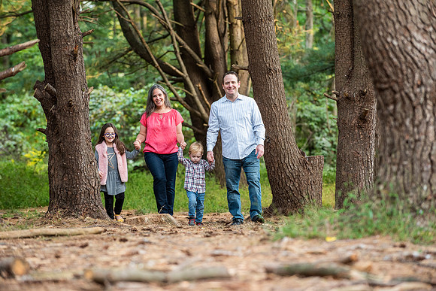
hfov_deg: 10.3
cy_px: 146
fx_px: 2423
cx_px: 218
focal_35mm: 200
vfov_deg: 6.9
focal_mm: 200
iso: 800
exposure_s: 1/80
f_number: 4.5
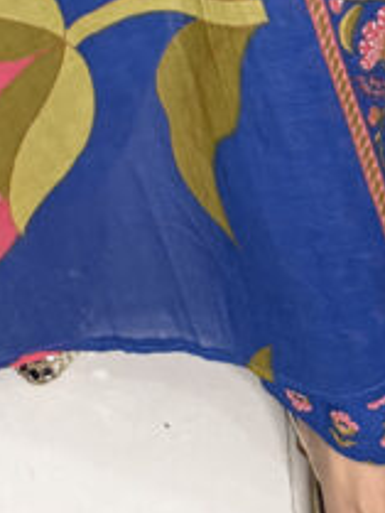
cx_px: -108
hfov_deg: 13.4
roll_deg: +0.7
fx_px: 1585
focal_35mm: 107
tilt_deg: -24.3
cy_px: -573
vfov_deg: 14.5
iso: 320
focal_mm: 6.76
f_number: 1.78
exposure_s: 1/50
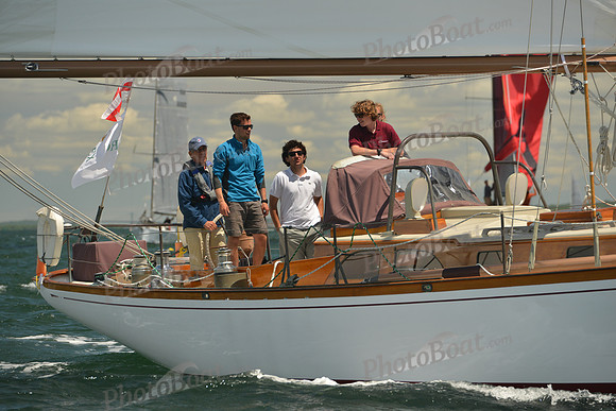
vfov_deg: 6.9
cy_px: 206
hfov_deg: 10.3
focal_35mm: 200
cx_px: 308
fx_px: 3423
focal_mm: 200
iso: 400
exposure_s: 1/1000
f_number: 6.3
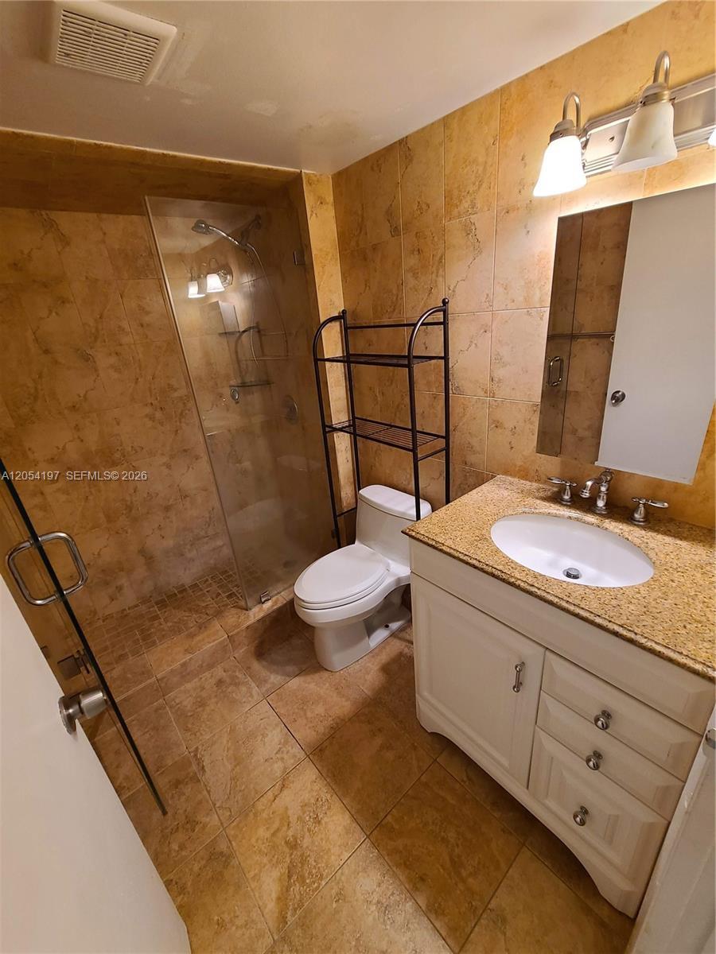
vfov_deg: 106.2
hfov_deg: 89.9
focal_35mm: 13
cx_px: 358
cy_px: 477
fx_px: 359
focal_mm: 2.2
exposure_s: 1/40
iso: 400
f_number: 2.2
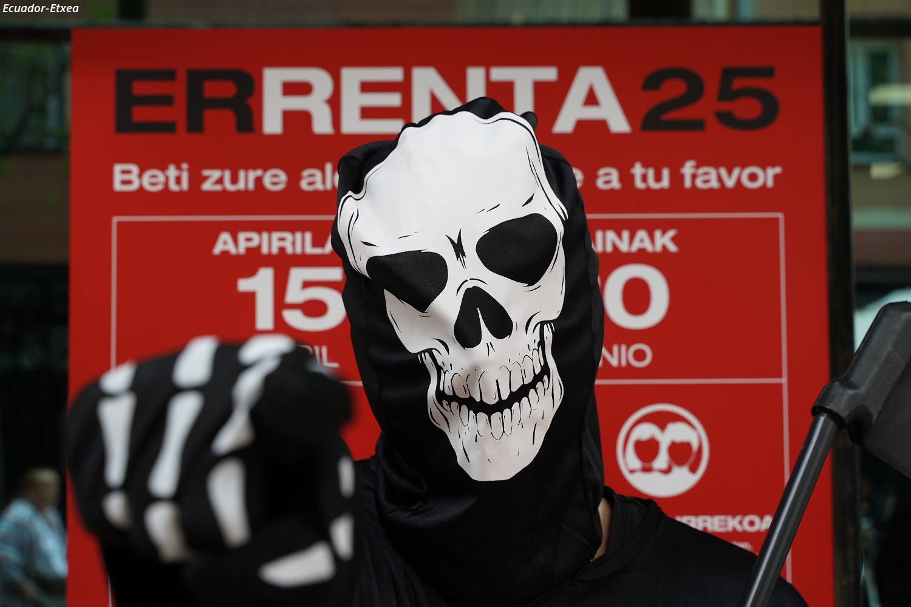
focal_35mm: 63
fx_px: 1594
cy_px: 304
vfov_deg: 21.6
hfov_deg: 31.9
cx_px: 456
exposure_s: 1/125
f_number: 8
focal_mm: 63
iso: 640
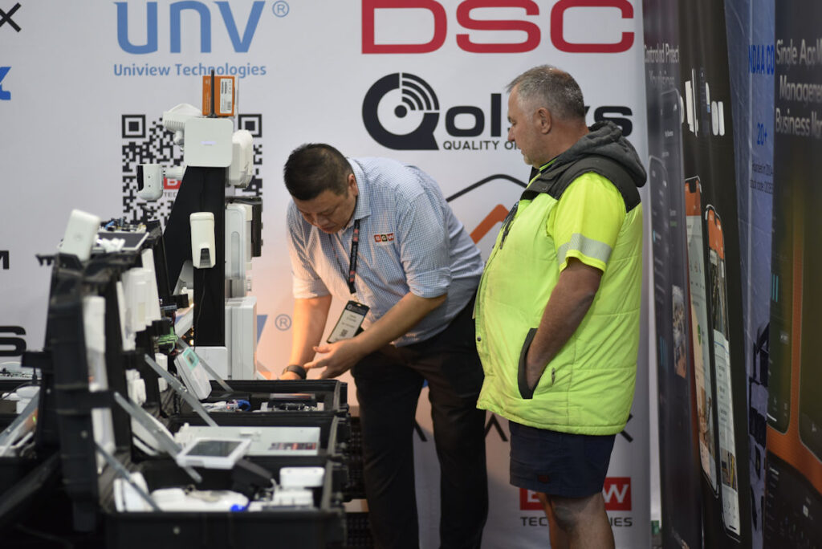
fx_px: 2285
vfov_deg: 13.7
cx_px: 411
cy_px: 274
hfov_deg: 20.4
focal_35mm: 100
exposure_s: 1/125
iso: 800
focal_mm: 100
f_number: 2.8
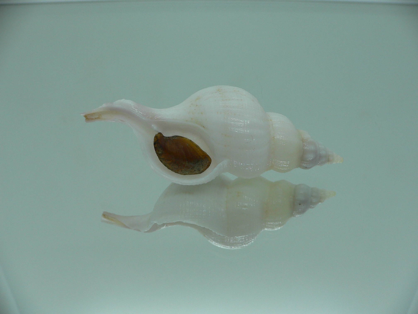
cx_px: 209
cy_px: 157
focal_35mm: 35
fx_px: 423
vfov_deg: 40.7
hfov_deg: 52.6
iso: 80
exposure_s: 1/60
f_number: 2.8
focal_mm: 4.6
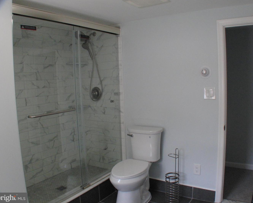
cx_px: 131
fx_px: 284
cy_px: 101
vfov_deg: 39.1
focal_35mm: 38
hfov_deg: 47.9
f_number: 4.2
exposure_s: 1/100
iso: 400
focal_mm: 7.3
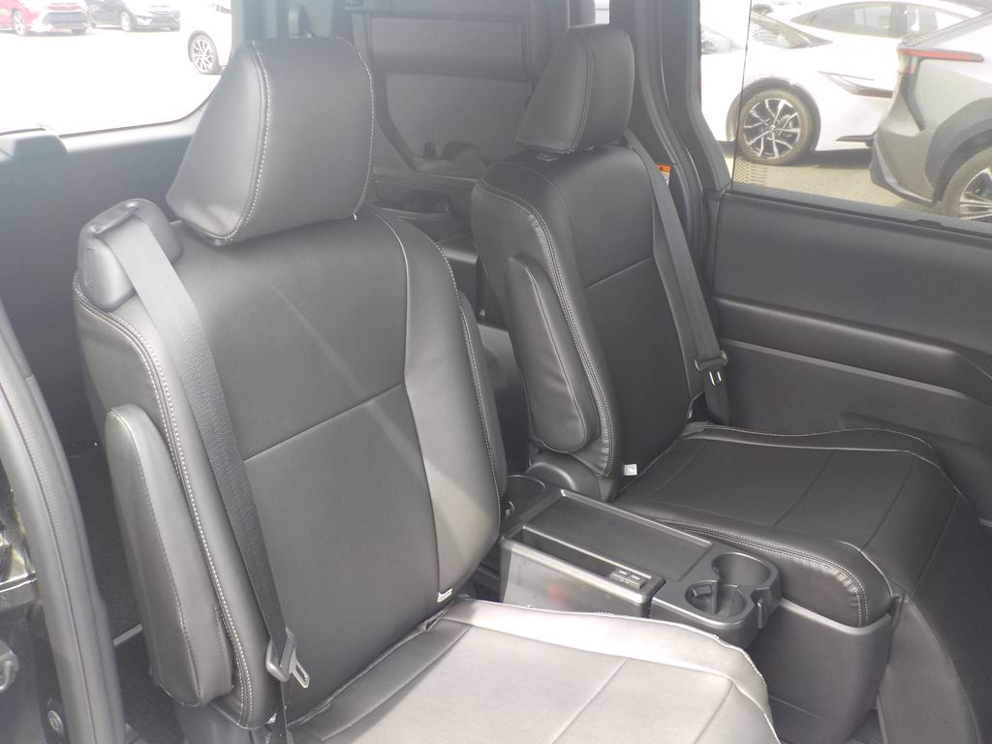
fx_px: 860
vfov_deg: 46.8
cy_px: 372
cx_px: 496
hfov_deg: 60.0
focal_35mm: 30
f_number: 3.3
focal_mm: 4.1
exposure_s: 1/40
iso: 125
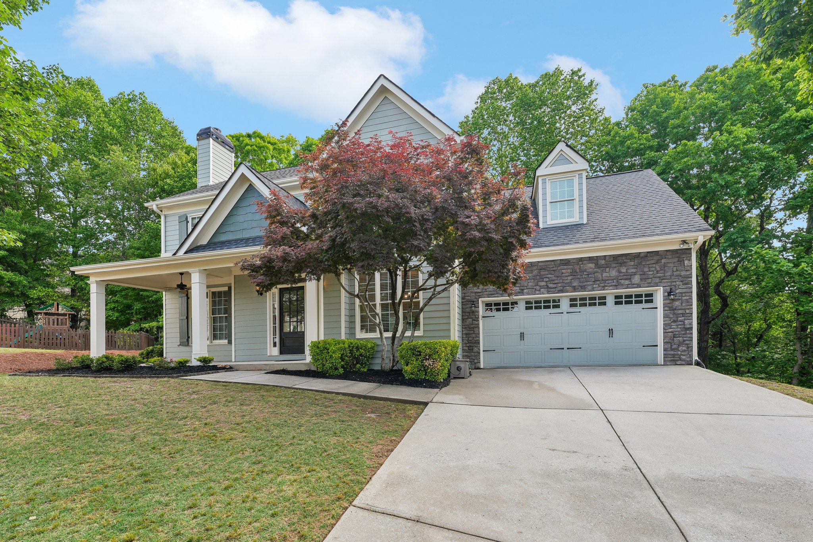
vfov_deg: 81.2
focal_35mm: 14
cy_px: 271
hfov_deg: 104.3
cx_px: 406
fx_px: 316
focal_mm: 14
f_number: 8
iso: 100
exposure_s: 1/80
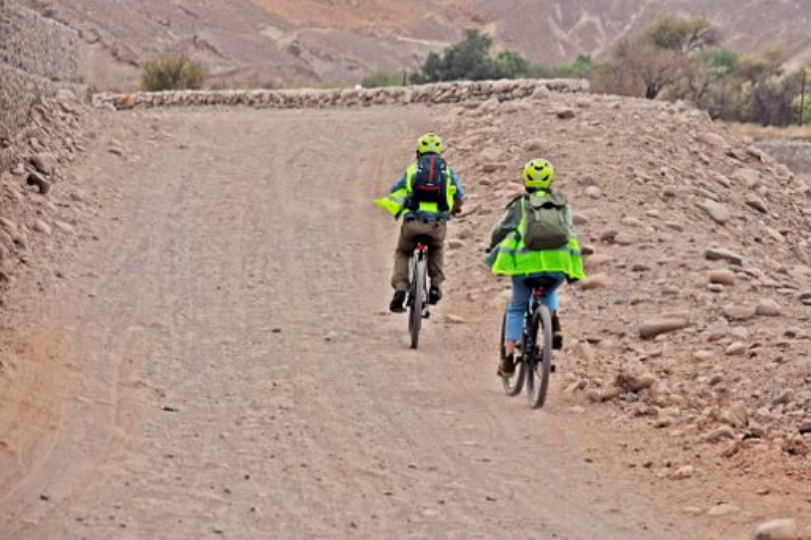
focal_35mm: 145
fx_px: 3265
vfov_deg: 9.5
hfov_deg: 14.2
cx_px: 406
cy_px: 270
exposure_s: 1/250
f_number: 8
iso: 100
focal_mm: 145
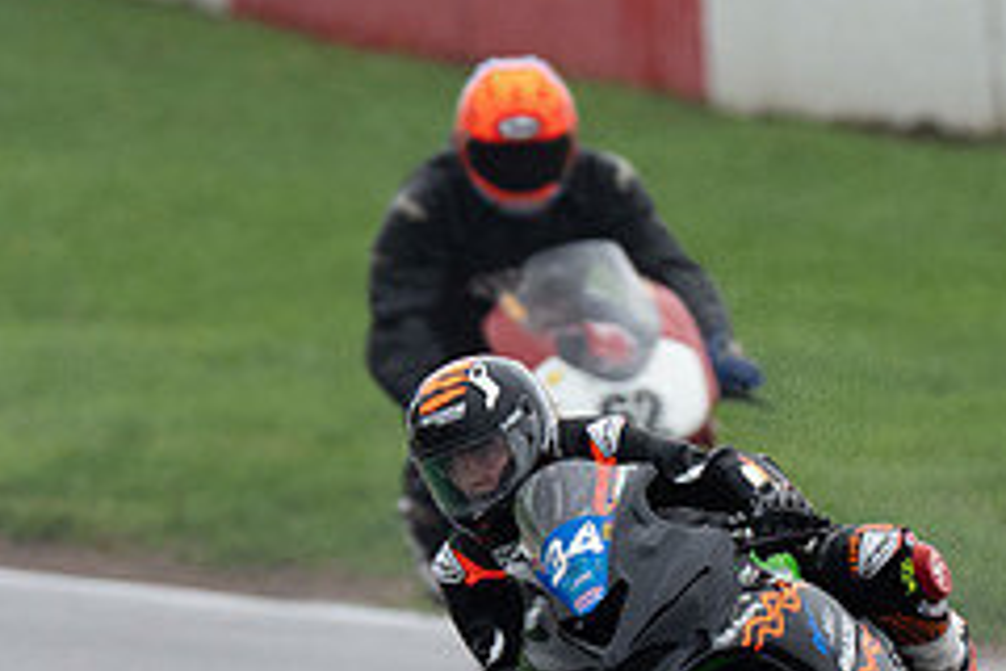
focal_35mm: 2793
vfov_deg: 0.5
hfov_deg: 0.7
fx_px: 78043
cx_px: 876
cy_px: 829
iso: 200
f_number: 4.5
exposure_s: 1/640
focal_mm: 600
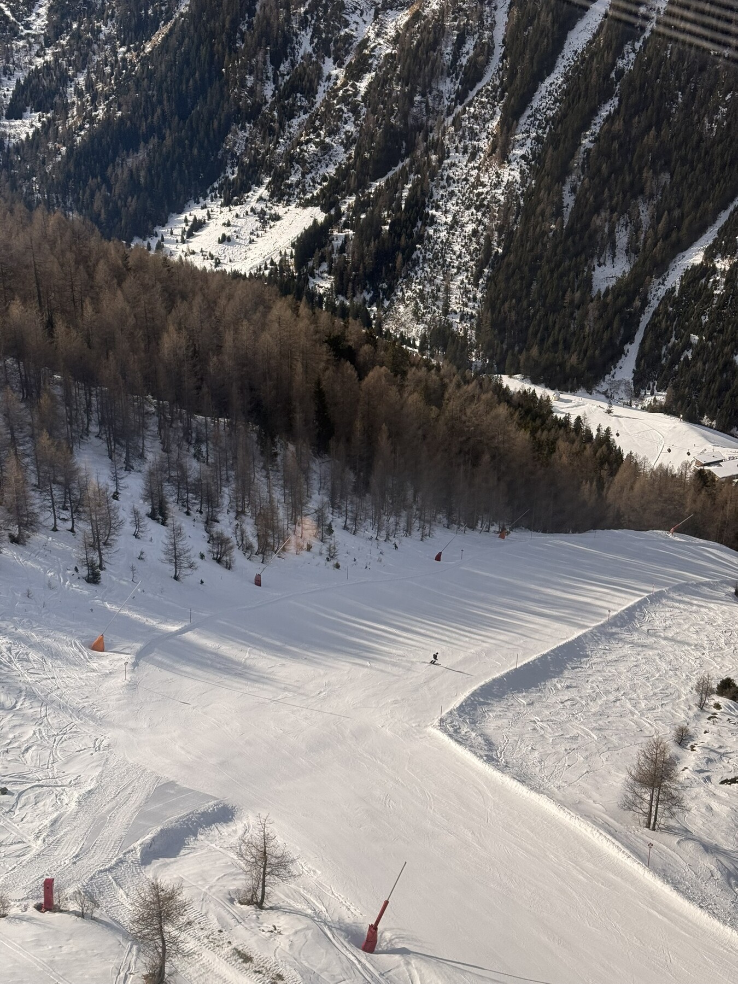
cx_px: 369
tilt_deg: -27.1
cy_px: 492
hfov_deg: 30.3
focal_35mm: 48
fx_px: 1364
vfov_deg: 39.7
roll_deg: -1.2
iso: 64
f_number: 1.78
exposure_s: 1/4098
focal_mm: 6.76
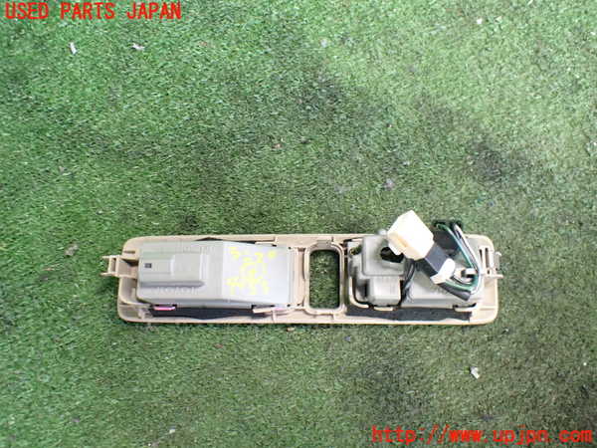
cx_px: 298
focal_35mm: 30
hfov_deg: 60.0
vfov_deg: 46.8
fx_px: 517
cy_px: 224
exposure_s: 1/40
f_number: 2.3
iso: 800
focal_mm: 5.4
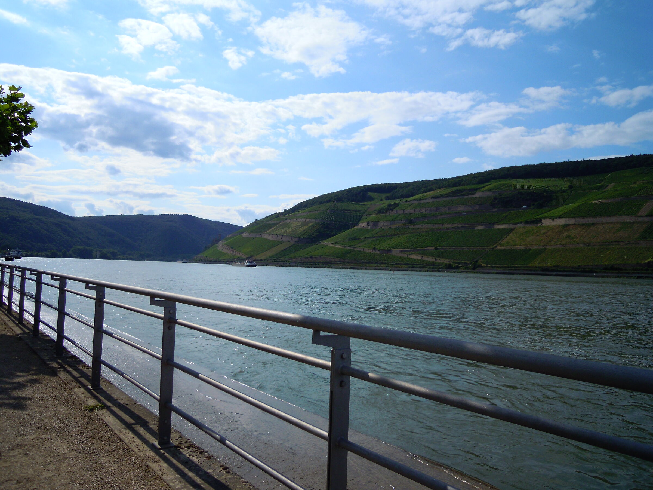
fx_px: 528
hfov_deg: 63.4
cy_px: 245
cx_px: 326
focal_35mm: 28
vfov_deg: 49.7
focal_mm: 5
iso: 100
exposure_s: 1/500
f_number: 7.6
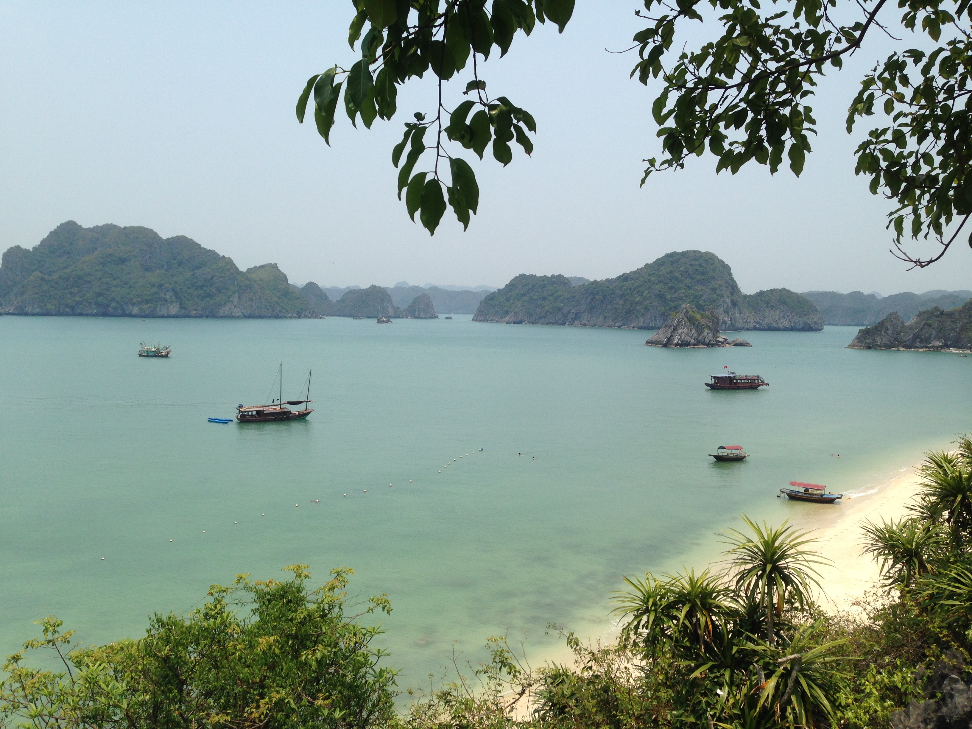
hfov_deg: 55.4
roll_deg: -0.8
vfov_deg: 42.9
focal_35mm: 33
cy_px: 364
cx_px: 486
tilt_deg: -4.5
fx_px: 927
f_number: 2.4
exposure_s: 1/1938
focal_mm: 4.12
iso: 50
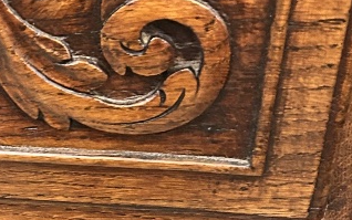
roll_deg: +4.3
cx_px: -102
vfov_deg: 12.5
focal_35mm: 104
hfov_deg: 18.6
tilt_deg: -34.6
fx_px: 998
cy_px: 189
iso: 500
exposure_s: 1/50
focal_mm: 5.7
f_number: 1.5
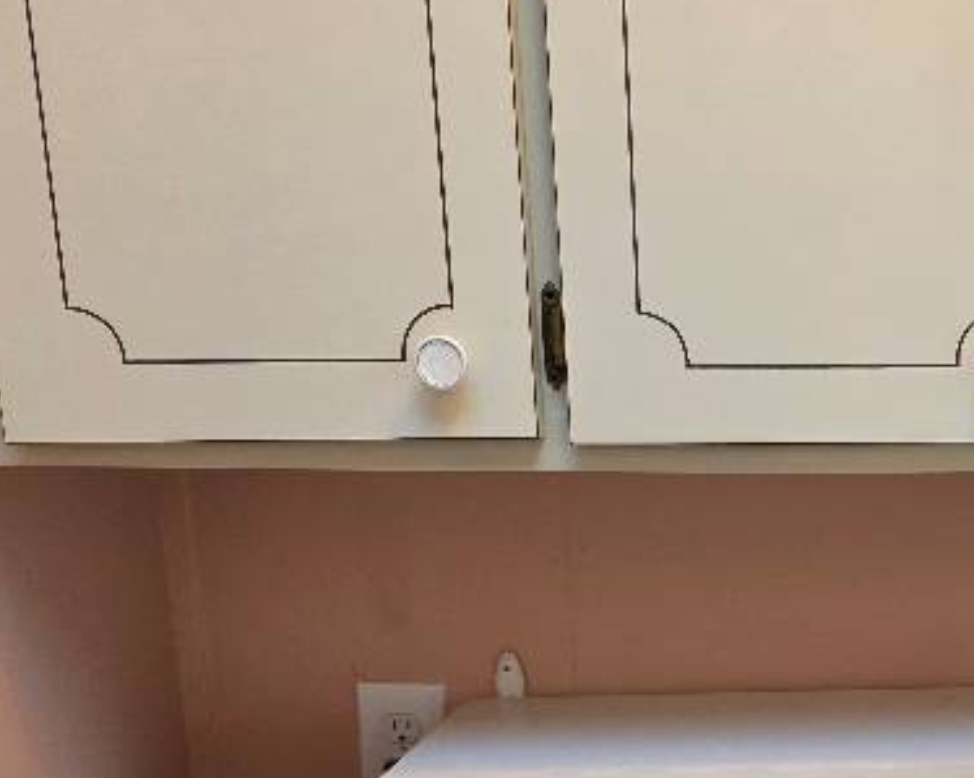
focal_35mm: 51
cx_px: 938
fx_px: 1470
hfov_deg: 34.0
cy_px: 709
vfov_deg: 28.5
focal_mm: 6.3
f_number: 1.7
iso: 250
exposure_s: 1/120
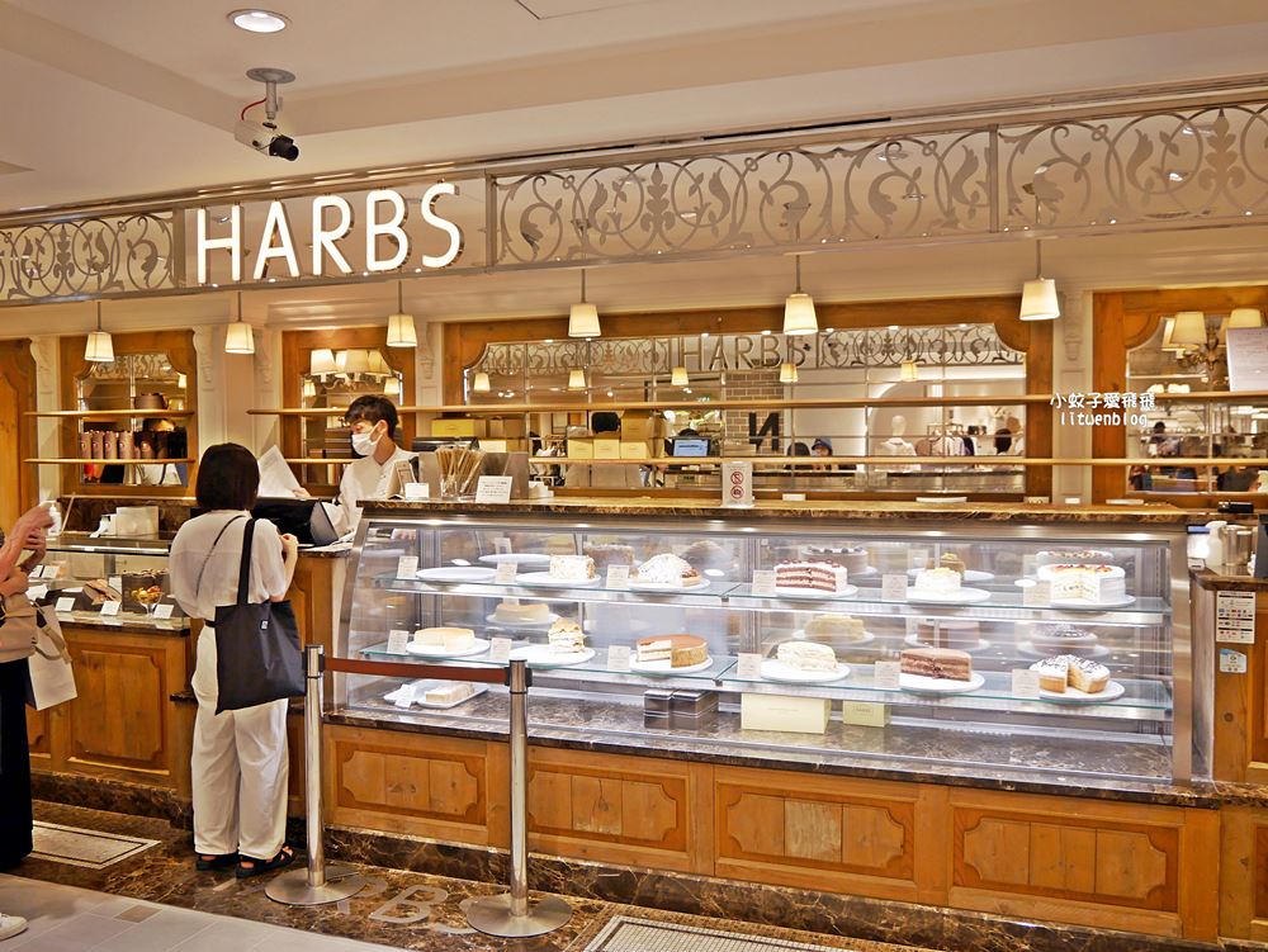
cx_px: 634
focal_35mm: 28
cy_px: 476
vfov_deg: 49.8
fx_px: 1026
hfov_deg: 63.4
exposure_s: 1/60
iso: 200
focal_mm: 14
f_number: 3.5
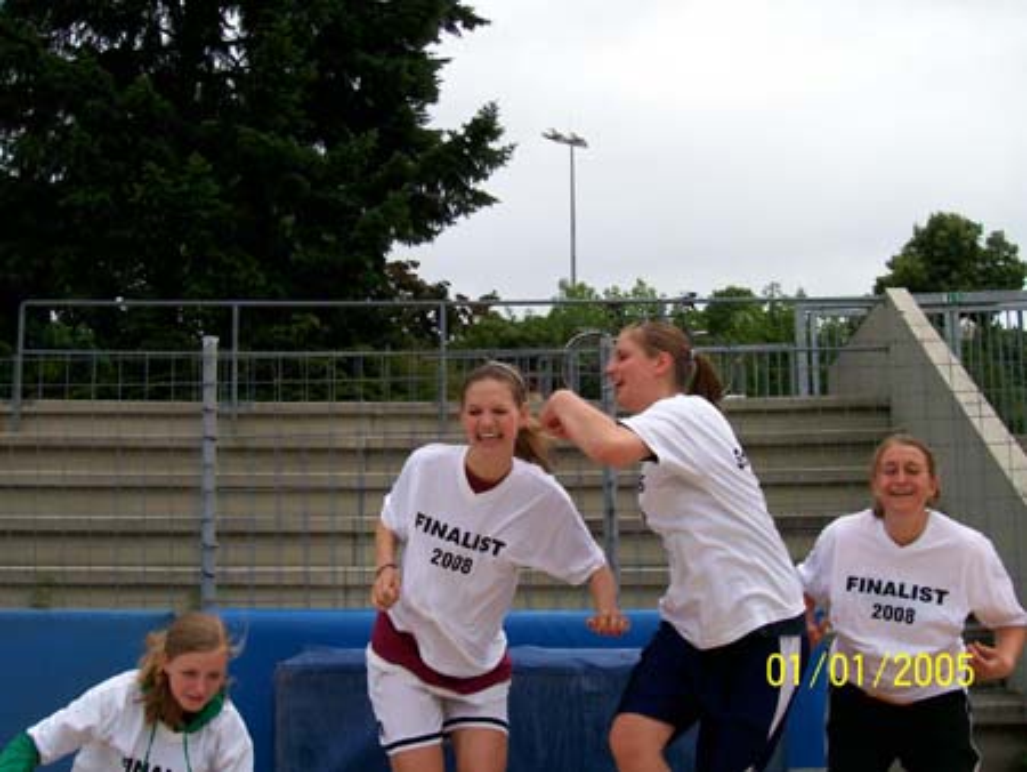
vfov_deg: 34.4
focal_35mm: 42
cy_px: 386
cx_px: 514
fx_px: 1247
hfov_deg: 44.8
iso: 80
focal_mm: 7
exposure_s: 1/542
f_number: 5.6
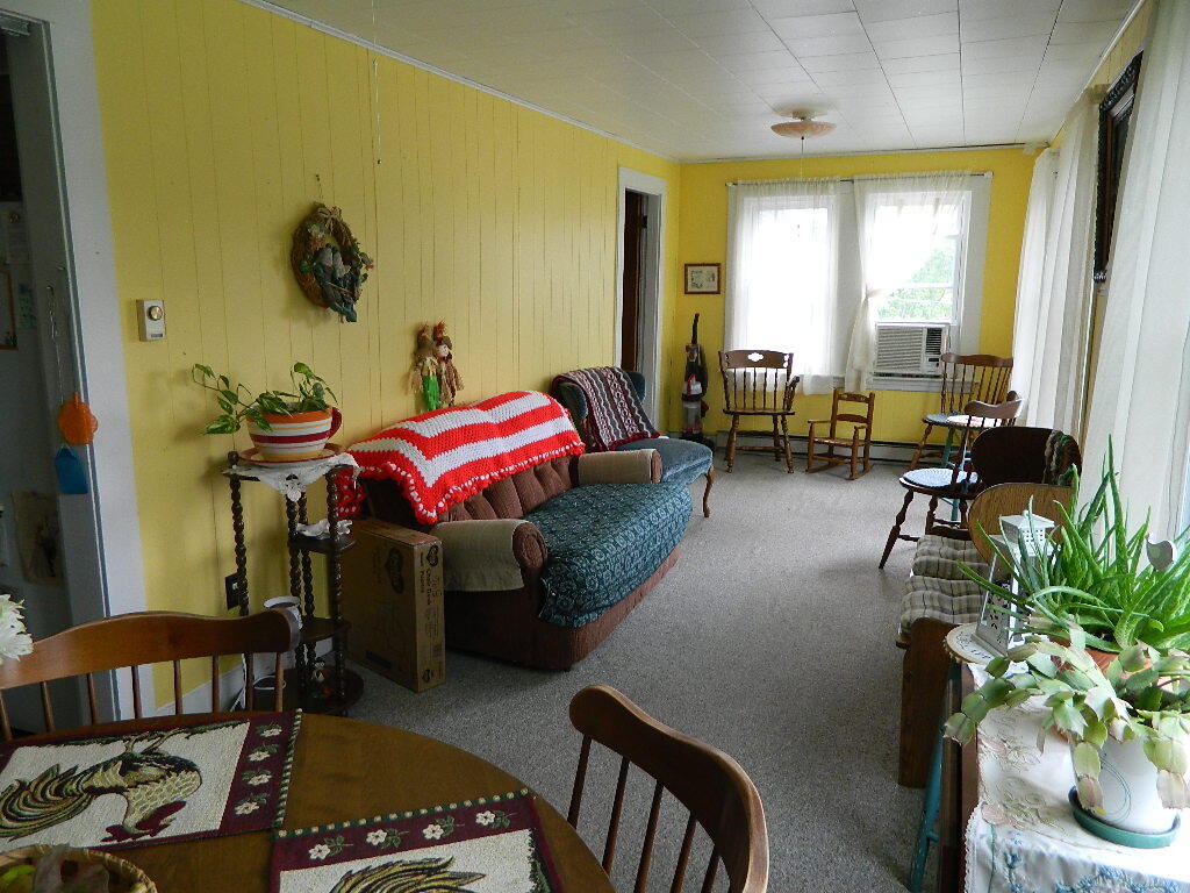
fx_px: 859
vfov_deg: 54.9
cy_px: 446
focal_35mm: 25
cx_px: 595
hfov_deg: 69.4
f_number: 3.1
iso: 110
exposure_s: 1/30
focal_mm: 4.5
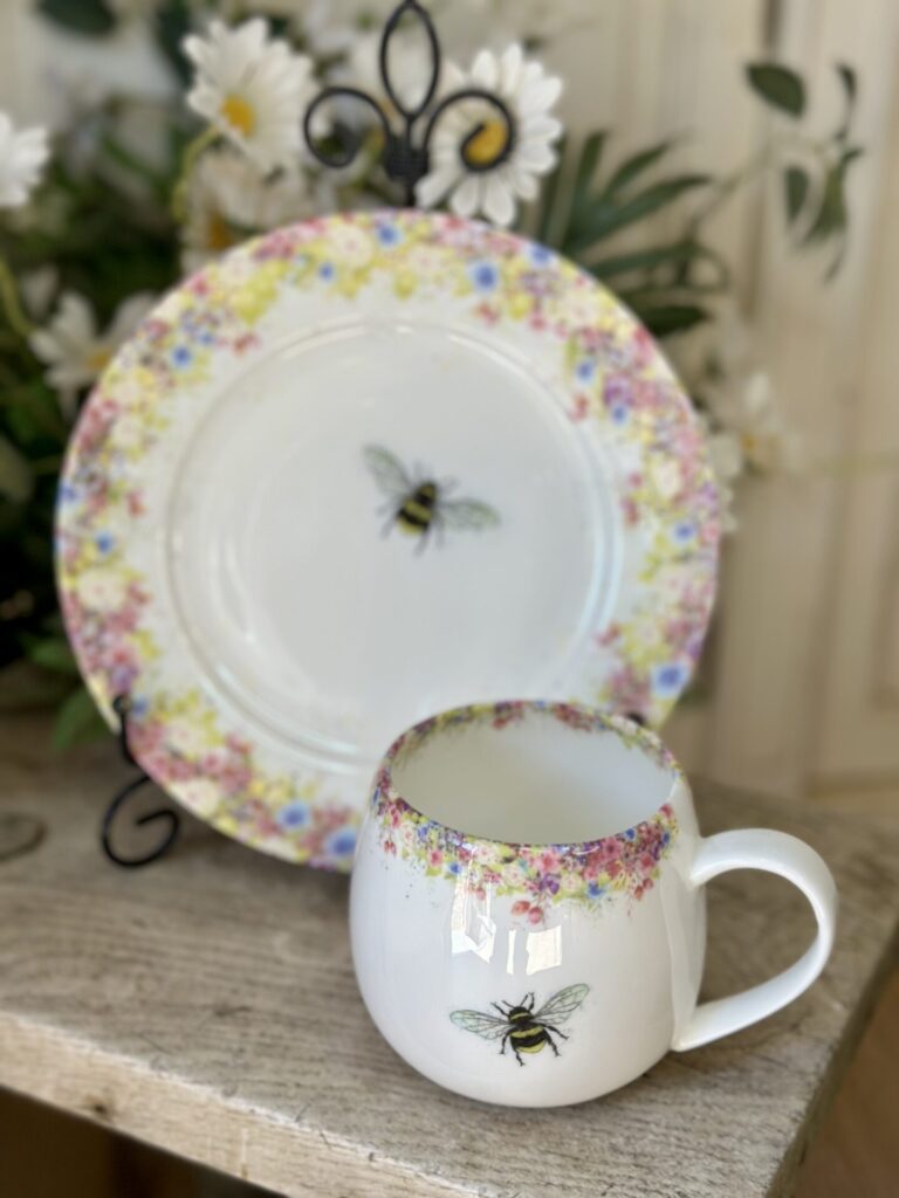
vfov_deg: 39.7
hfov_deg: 30.3
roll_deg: -1.4
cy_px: 599
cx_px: 450
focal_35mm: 48
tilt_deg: -23.7
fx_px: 1662
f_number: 1.78
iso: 80
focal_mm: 6.86
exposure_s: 1/256
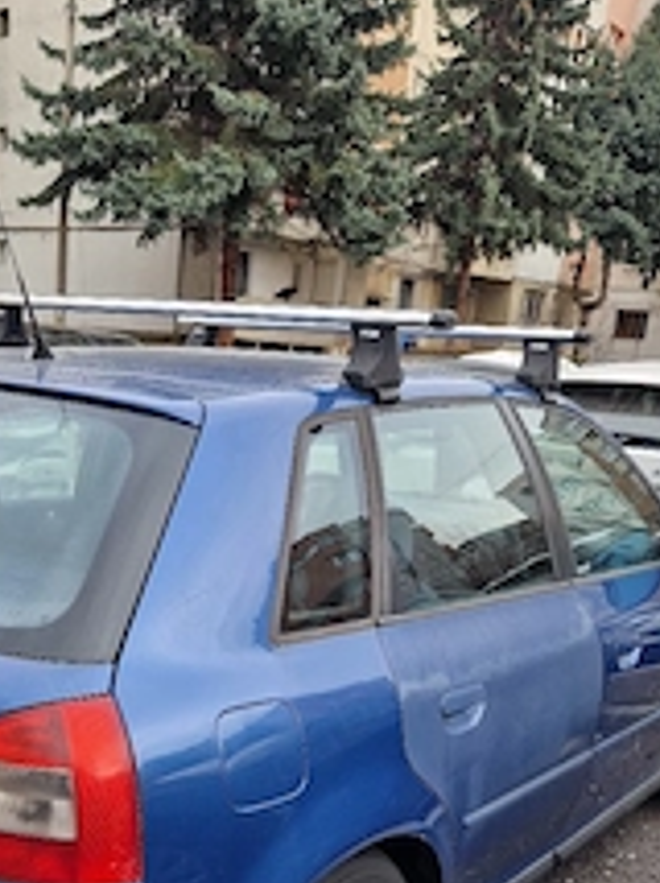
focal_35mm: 43
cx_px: 161
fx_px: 1095
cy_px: 734
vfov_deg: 41.6
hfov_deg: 32.9
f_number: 1.8
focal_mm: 5.4
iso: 50
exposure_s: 1/182
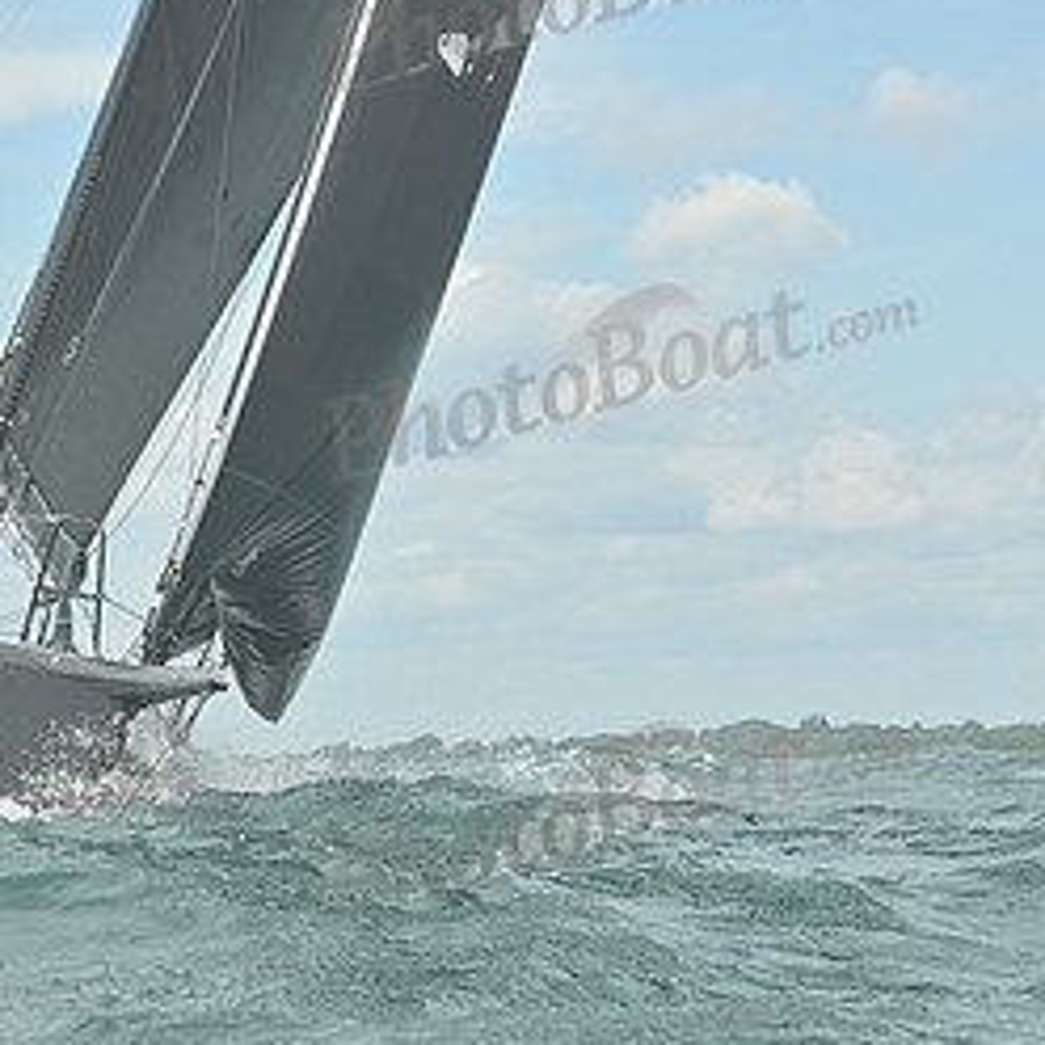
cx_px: 110
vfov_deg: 8.8
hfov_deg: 8.8
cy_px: 651
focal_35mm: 199
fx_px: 6797
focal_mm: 100
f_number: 9
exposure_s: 1/1250
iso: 320
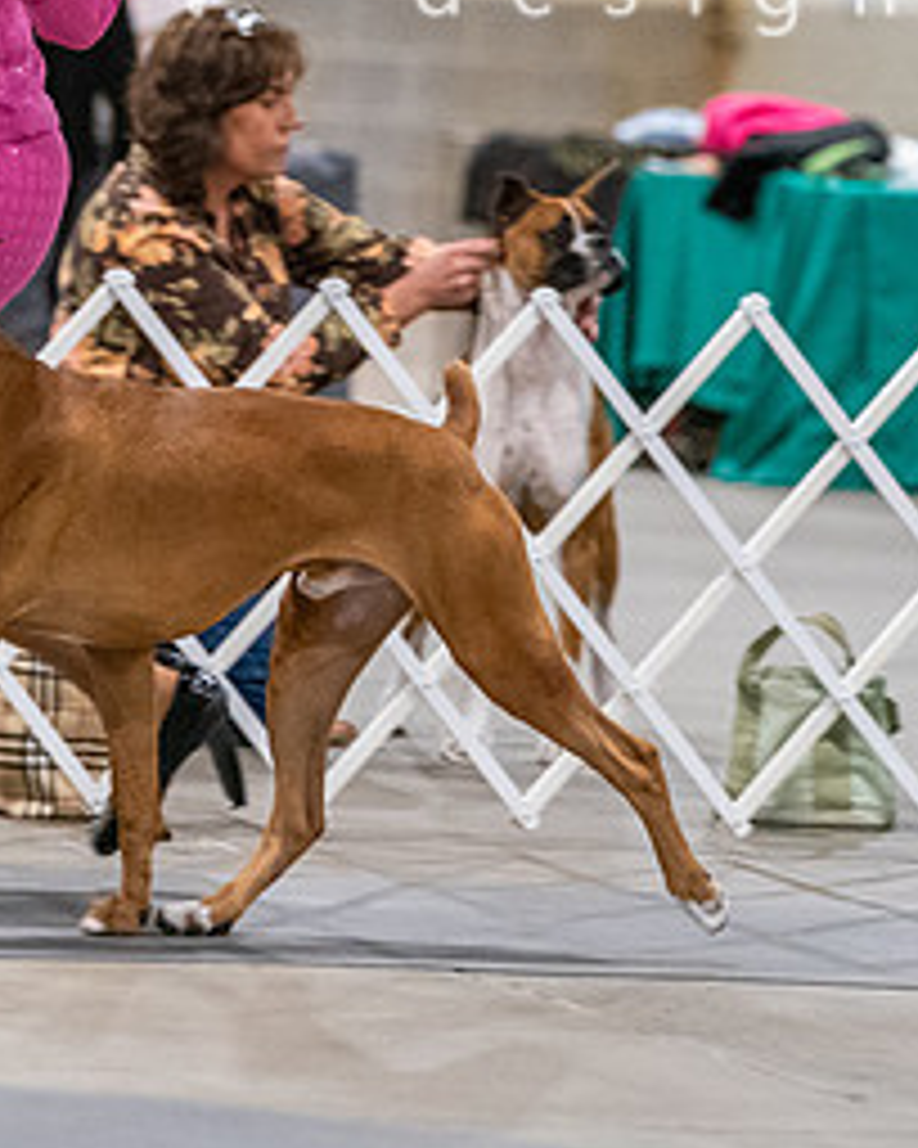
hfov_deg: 4.0
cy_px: 149
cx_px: 245
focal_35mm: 385
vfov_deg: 5.0
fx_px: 13075
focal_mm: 155
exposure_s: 1/250
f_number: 3.5
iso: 6400
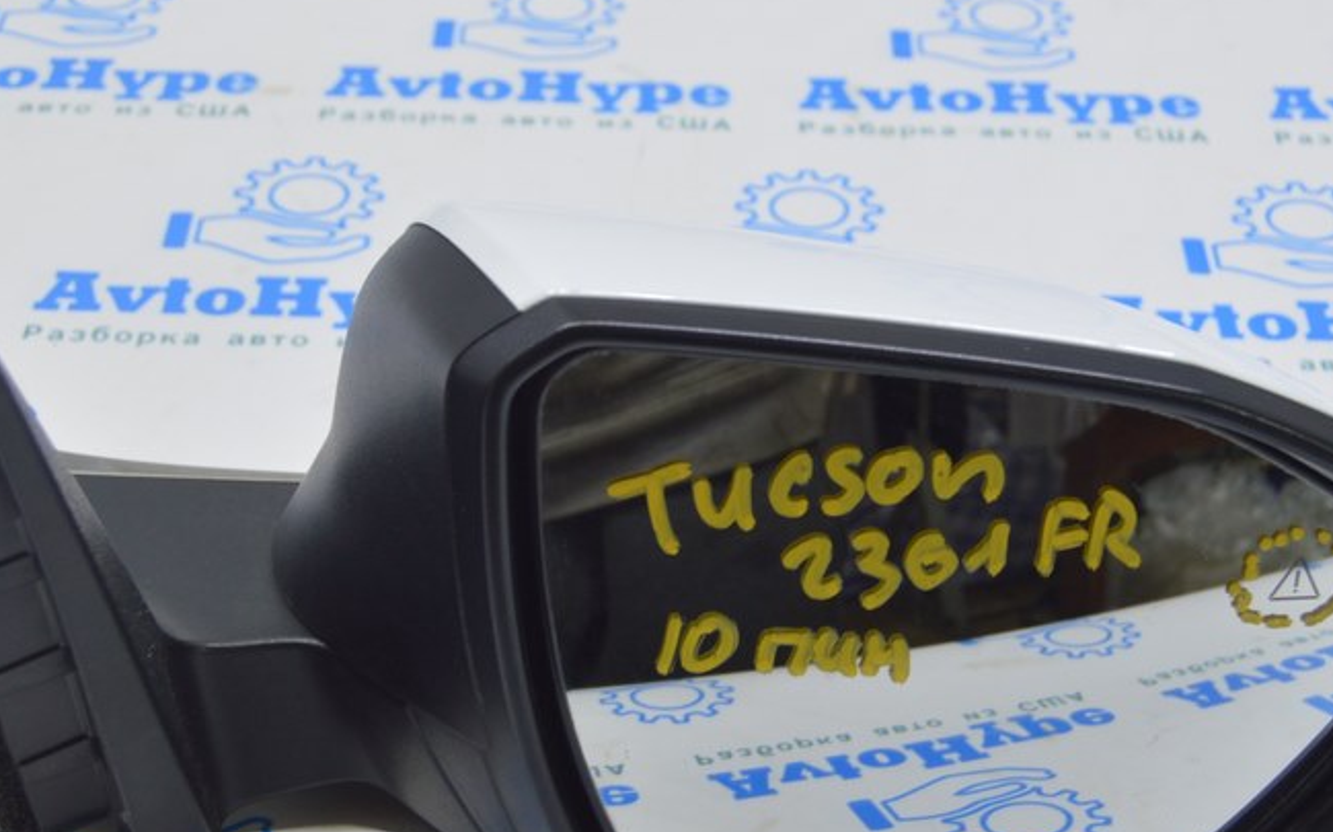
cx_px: 715
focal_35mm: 82
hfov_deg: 25.2
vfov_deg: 15.9
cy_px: 471
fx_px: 2978
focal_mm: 34
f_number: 5.6
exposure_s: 1/20
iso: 400
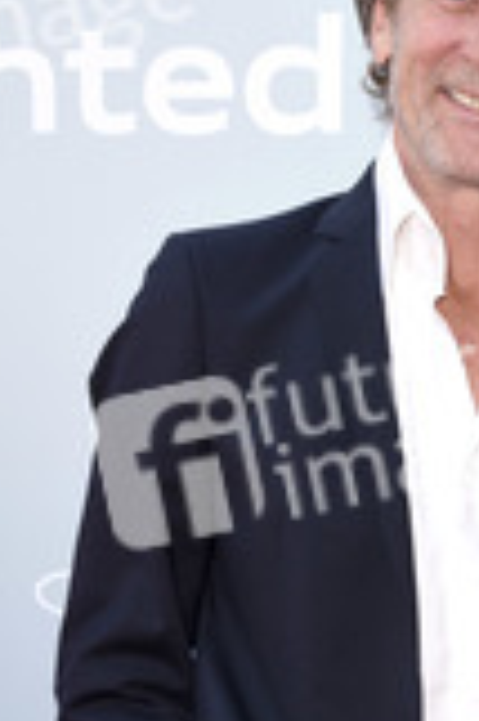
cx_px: 452
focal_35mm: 127
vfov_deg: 15.9
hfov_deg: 10.7
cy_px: 667
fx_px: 2540
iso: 320
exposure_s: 1/160
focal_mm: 34
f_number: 6.3
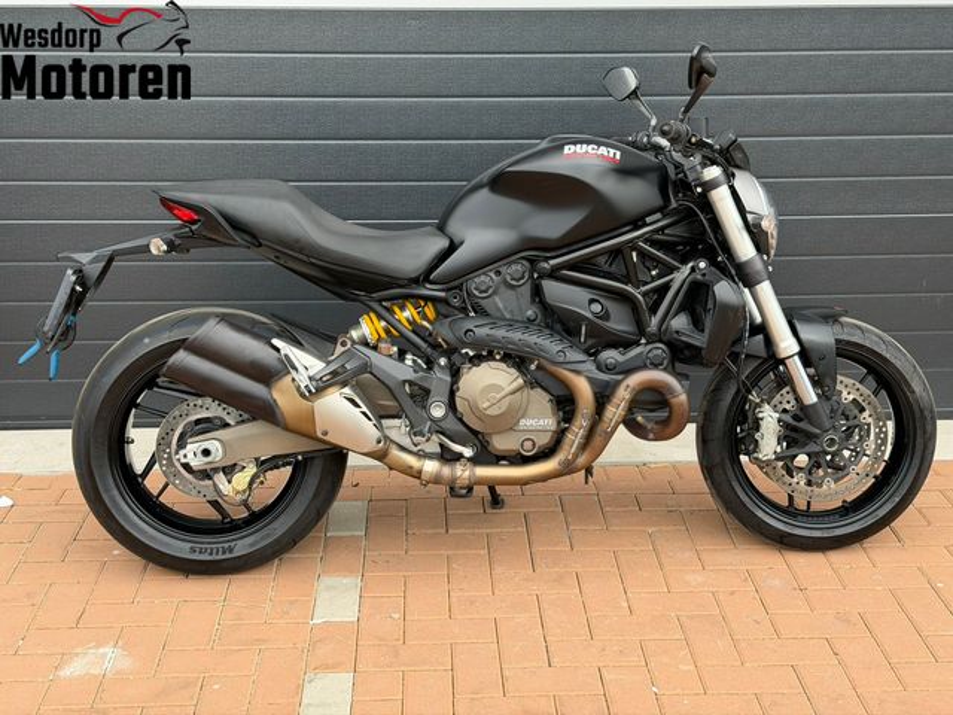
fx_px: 1321
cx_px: 476
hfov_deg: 39.7
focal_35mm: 48
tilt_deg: -18.0
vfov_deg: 30.3
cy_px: 358
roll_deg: -0.2
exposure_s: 1/855
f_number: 1.78
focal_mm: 6.76
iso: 64
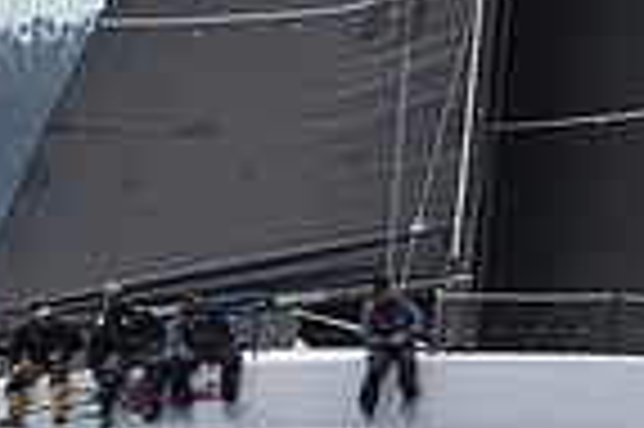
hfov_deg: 3.6
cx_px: 257
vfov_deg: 2.4
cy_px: -284
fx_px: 10131
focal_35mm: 567
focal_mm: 180
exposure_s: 1/1600
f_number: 7.6
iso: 500
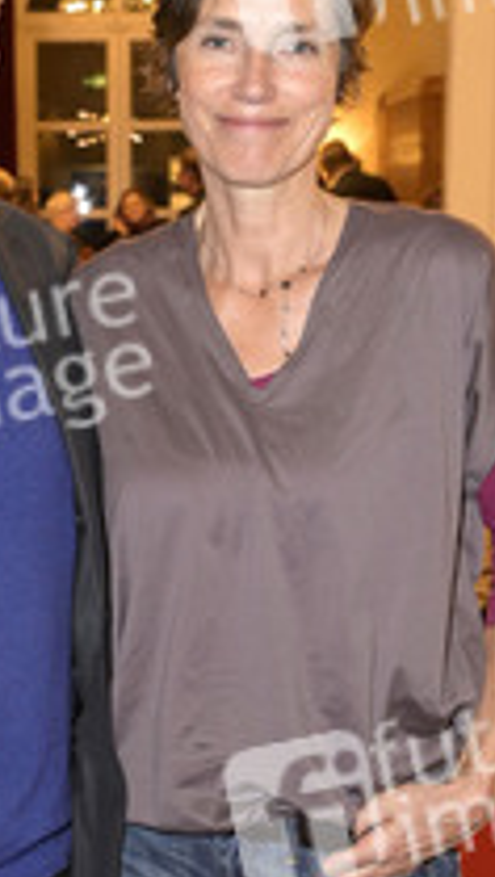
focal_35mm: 90
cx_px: 59
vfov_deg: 23.5
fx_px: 2094
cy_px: 583
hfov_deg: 13.4
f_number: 5.6
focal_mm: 45
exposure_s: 1/50
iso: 2500
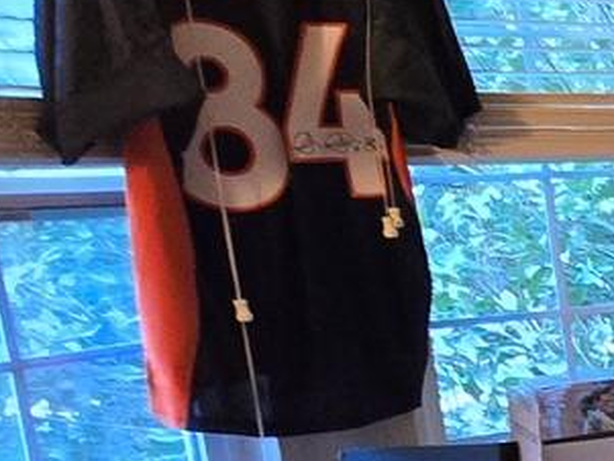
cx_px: 1338
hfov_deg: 16.9
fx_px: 1224
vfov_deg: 21.0
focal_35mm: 69
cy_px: 379
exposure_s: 1/60
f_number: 2.2
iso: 1250
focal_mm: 2.2
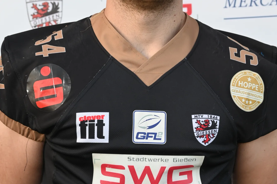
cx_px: 137
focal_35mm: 118
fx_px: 908
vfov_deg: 11.6
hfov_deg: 17.3
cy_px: 91
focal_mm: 62
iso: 400
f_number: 6
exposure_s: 1/160
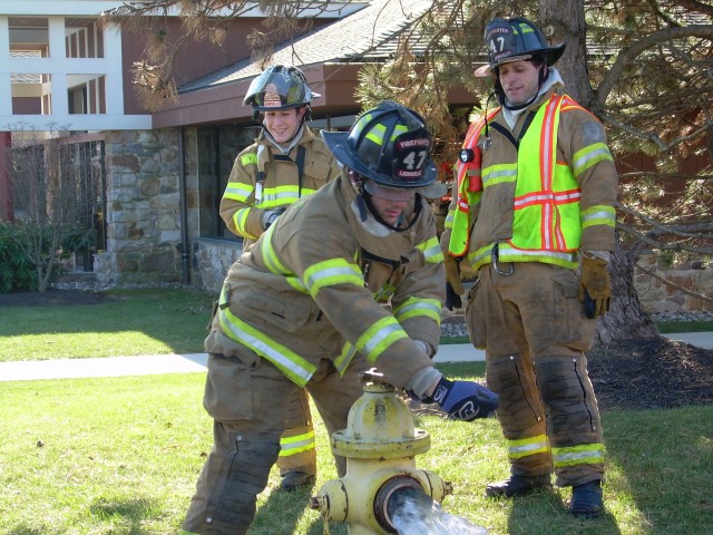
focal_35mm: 82
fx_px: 1689
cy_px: 268
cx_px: 356
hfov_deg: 23.8
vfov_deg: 18.0
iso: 50
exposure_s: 1/77.8
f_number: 4
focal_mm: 13.9
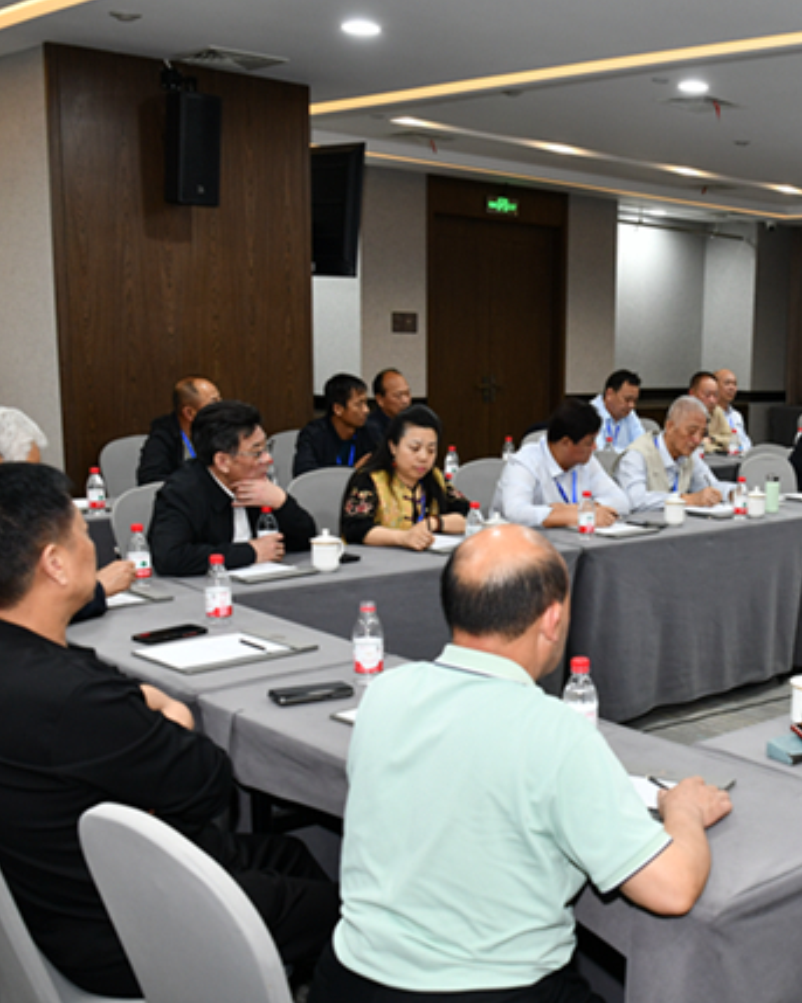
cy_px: 614
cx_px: 704
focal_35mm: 42
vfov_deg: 43.6
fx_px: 1247
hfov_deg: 34.0
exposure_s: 1/30
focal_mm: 24
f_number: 7.1
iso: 800
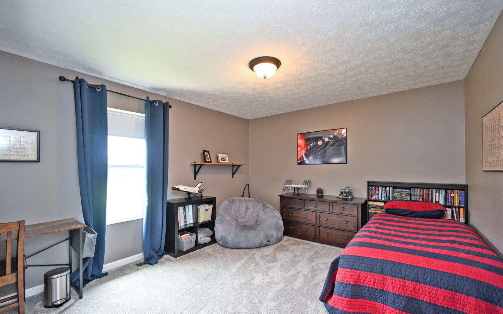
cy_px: 165
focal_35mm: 15
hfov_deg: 101.5
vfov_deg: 74.7
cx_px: 248
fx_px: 206
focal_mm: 14
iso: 1100
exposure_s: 1/60
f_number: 4
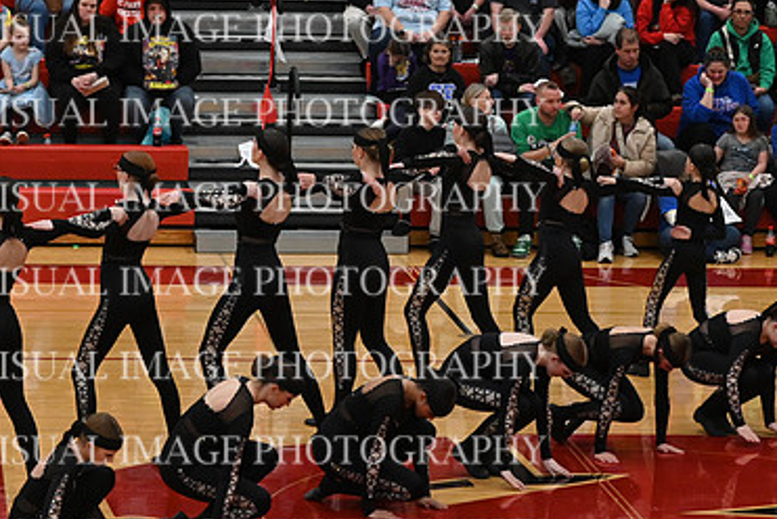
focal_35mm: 164
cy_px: 323
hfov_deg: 12.5
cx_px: 243
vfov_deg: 8.4
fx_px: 3542
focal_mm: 70
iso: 3200
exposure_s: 1/400
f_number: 4
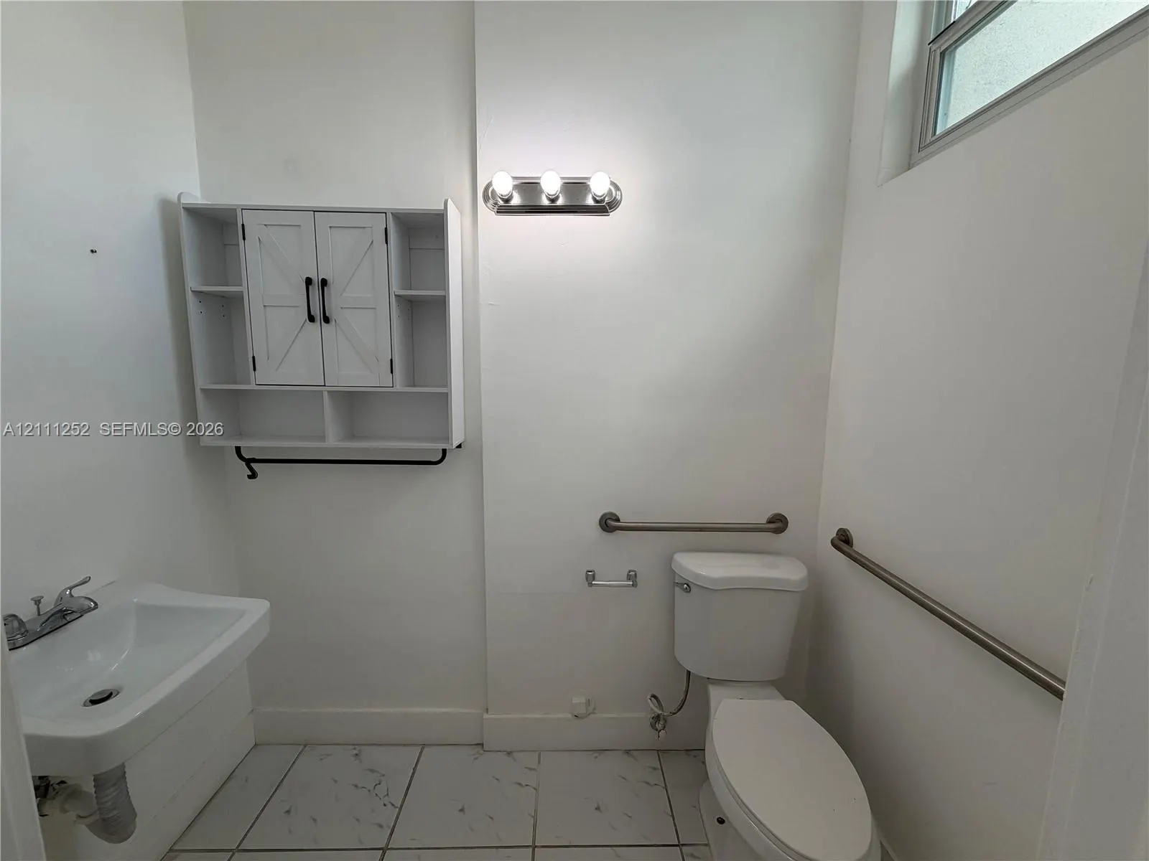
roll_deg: -0.3
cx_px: 574
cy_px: 430
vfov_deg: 85.7
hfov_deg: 102.1
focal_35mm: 14
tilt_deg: -6.9
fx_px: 465
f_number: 2.2
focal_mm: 2.22
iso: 50
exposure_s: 1/120
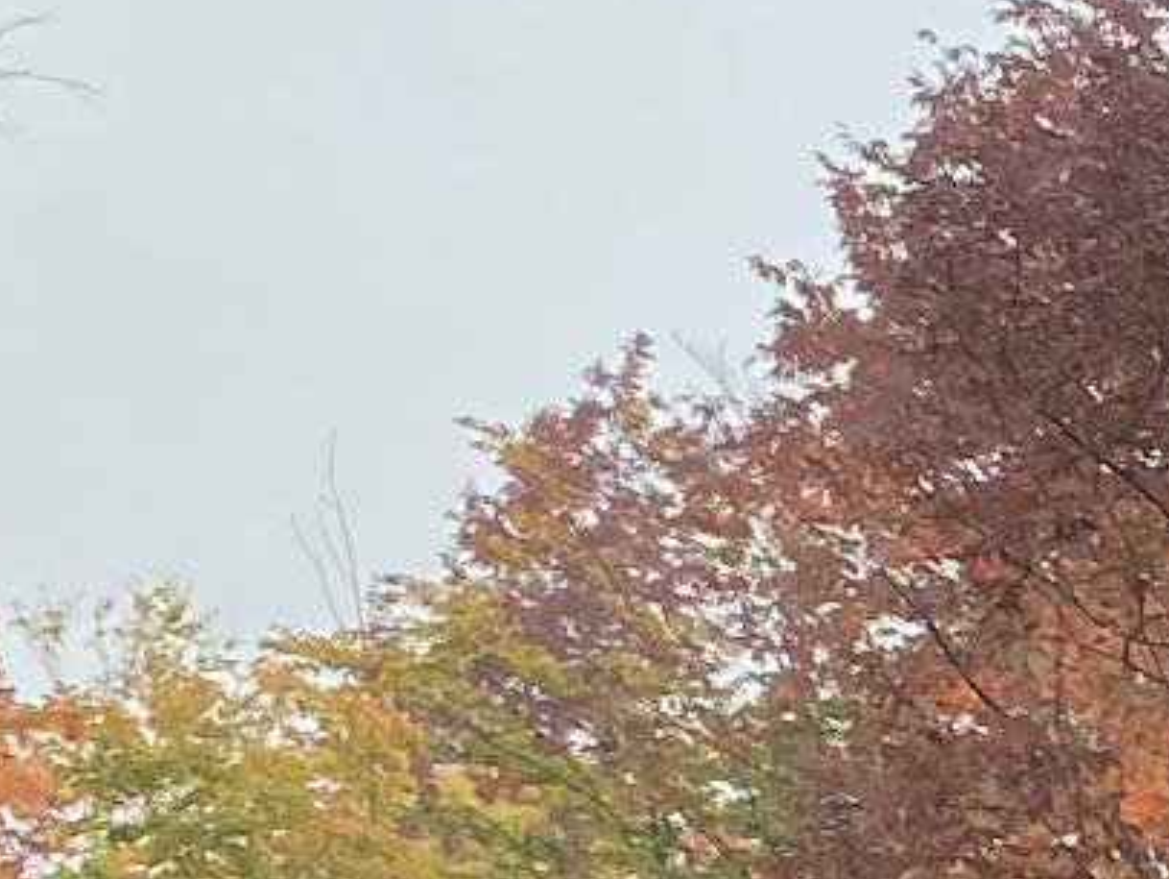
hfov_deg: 8.5
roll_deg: +0.4
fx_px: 6488
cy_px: 1819
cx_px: 3596
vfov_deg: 7.4
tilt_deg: +7.6
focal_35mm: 192
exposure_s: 1/669
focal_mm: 4.25
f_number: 1.8
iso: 32
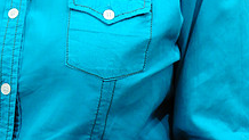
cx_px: 34
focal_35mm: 292
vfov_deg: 4.1
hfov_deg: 7.4
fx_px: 1929
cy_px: -174
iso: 1250
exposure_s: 1/125
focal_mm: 70
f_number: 4
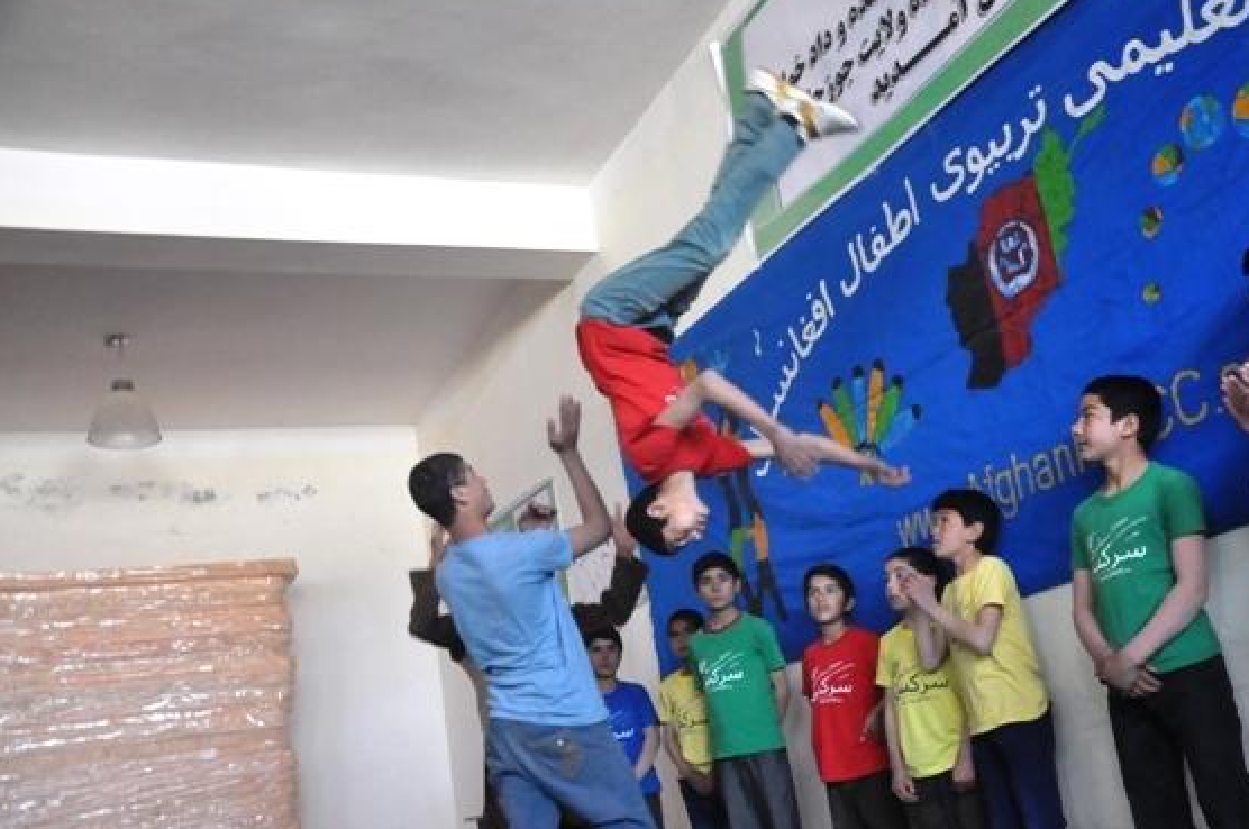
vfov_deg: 34.9
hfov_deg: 50.6
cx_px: 696
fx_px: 1316
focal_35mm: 38
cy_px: 450
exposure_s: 1/200
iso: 3200
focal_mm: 22
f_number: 3.8
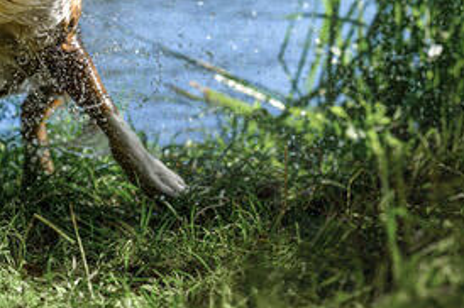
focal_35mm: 186
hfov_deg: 11.0
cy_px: -16
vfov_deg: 7.3
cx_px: 19
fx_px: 2394
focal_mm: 85
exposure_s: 1/3200
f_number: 3.2
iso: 560
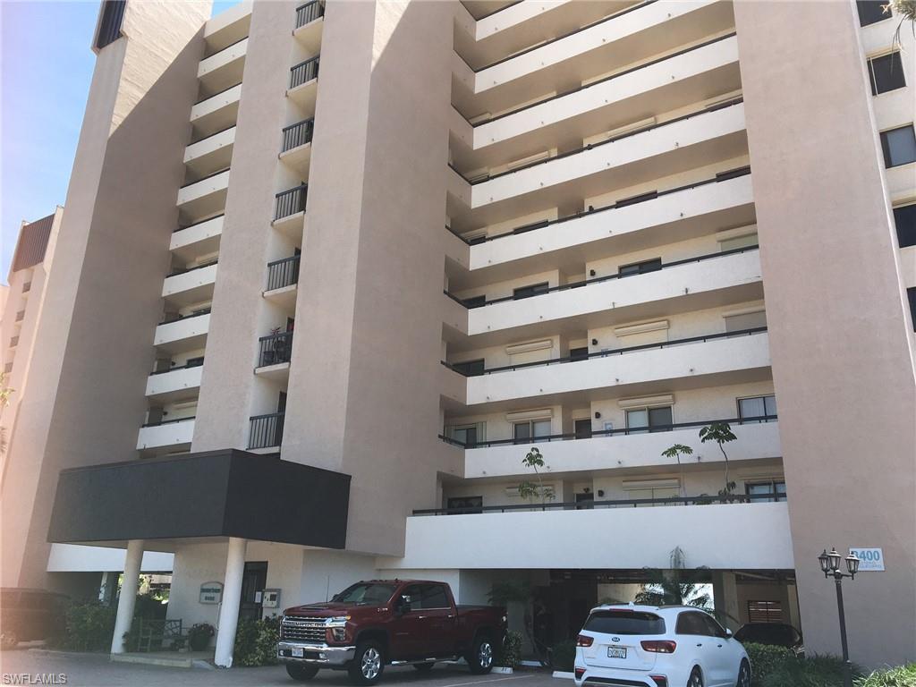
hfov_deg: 61.7
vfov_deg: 48.2
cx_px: 458
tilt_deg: +18.7
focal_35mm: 29
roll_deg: -2.5
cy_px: 344
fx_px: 767
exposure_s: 1/674
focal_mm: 4.15
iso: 25
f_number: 2.2
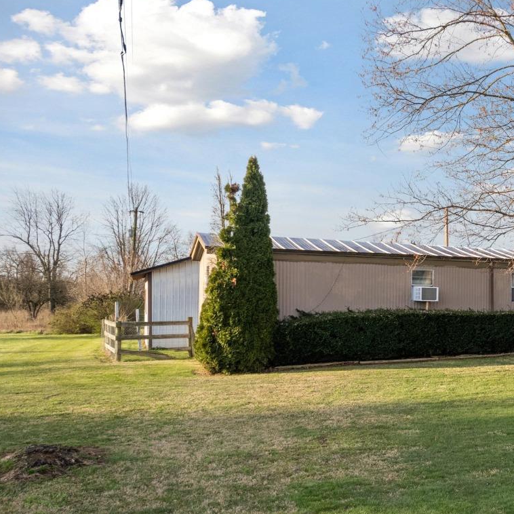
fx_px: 622
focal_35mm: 37
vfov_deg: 44.9
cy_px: 286
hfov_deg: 40.7
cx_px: 483
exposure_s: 1/500
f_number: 2.8
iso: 100
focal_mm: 8.38
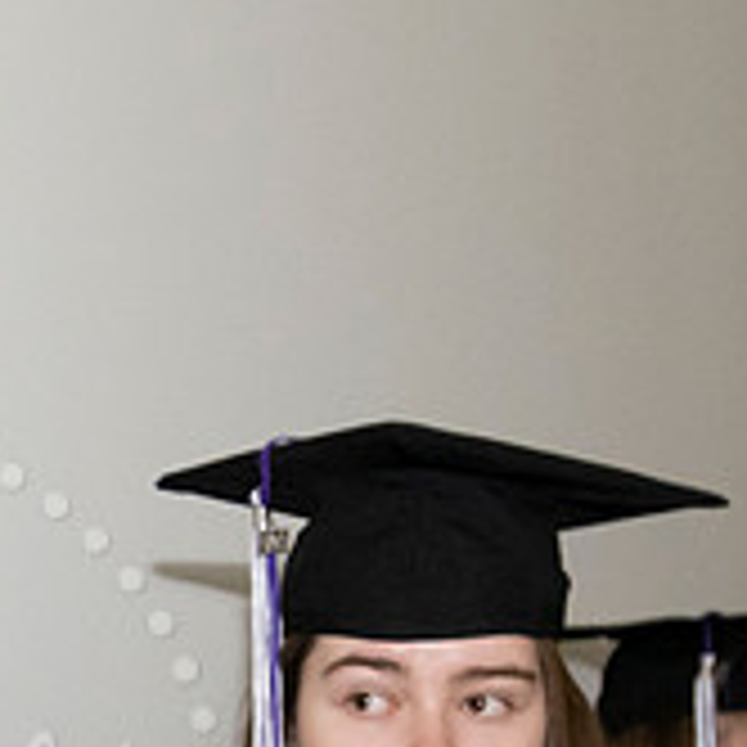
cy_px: 1020
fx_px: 2905
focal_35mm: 119
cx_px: -450
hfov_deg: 13.6
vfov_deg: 14.0
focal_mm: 30
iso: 6400
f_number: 7.1
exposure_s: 1/200
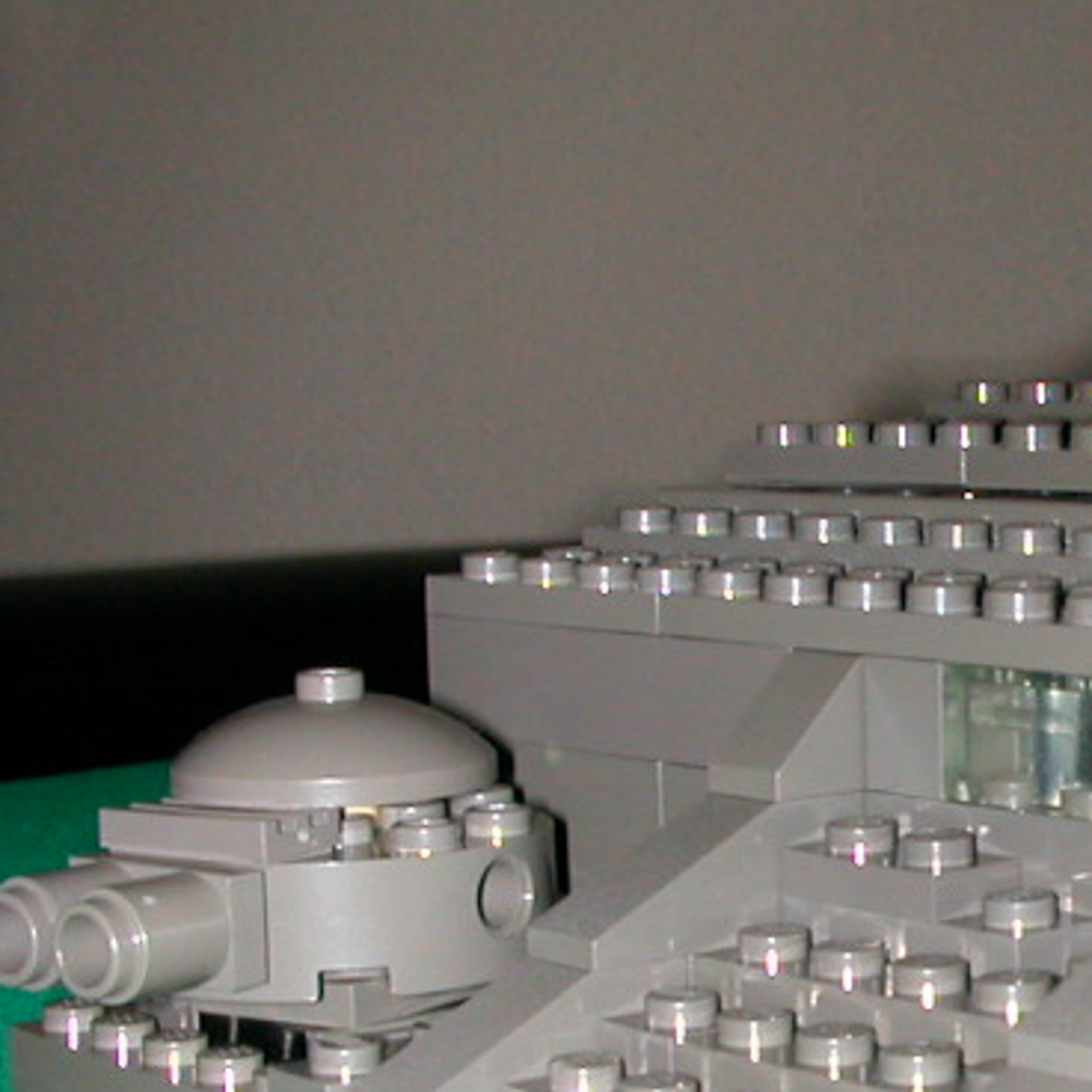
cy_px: 944
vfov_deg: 18.8
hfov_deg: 18.2
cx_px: 1267
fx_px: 3248
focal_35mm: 91
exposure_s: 1/59.9
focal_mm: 5.6
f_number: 4.5
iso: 100
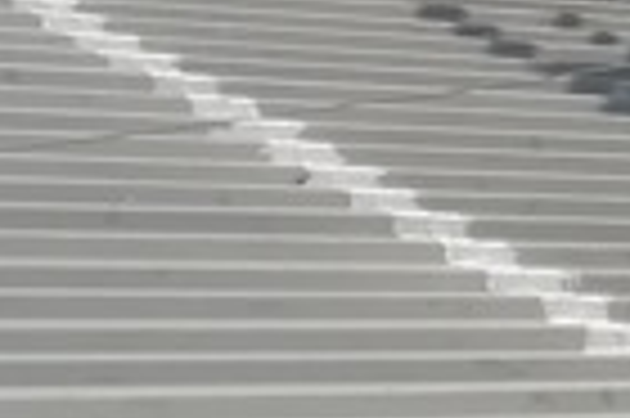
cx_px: 1534
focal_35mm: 213
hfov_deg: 8.7
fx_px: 3723
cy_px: -97
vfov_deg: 6.4
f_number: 2.2
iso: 50
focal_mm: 3.83
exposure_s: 1/1368
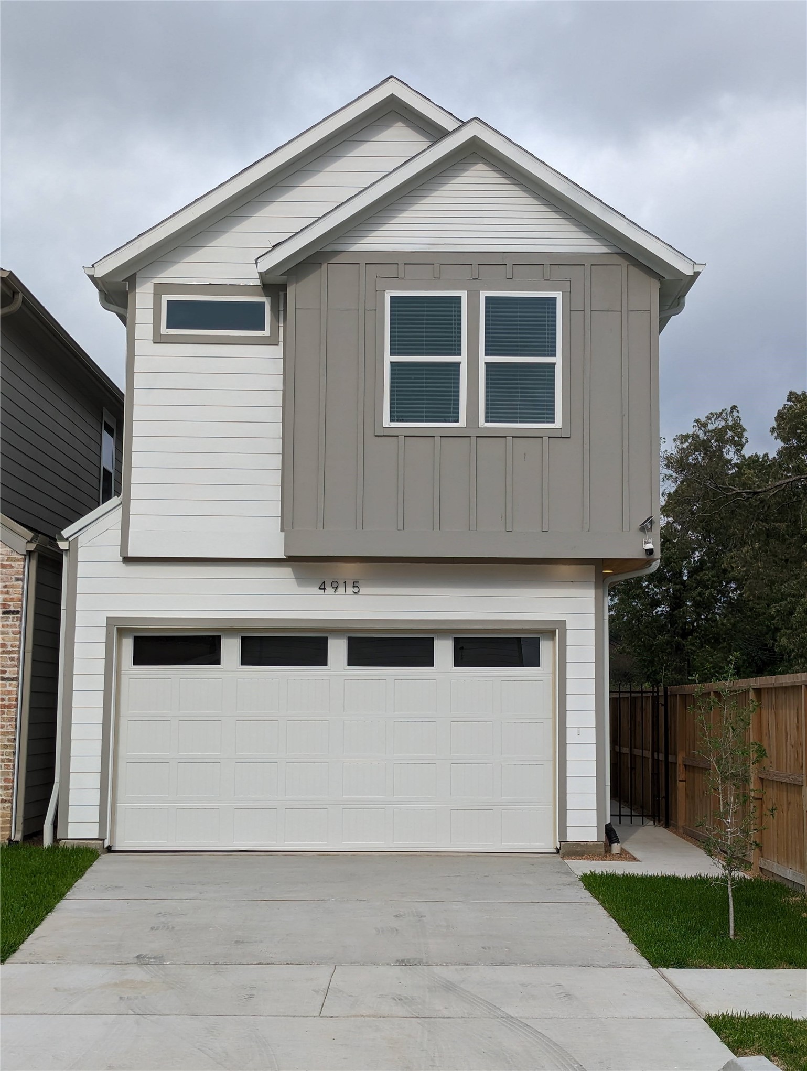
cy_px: 536
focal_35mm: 48
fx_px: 1488
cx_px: 404
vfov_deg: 39.6
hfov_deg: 30.3
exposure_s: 1/1898
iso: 55
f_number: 1.85
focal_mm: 6.81
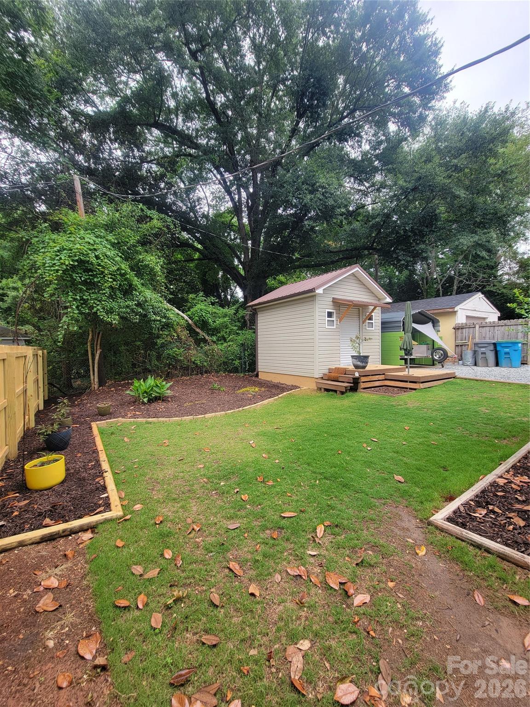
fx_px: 265
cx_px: 265
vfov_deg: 106.2
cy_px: 354
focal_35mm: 13
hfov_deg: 89.9
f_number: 2.2
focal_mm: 2.2
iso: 50
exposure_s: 1/229
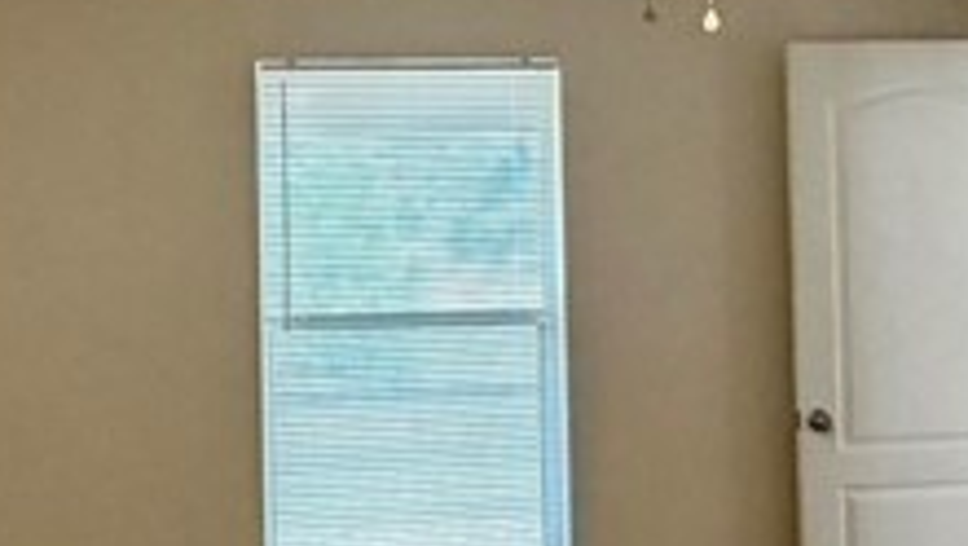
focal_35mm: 71
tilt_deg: +0.8
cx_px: 431
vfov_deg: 17.0
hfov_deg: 29.7
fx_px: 1823
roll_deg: +1.5
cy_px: 216
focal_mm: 2.22
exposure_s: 1/60
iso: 500
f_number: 2.2
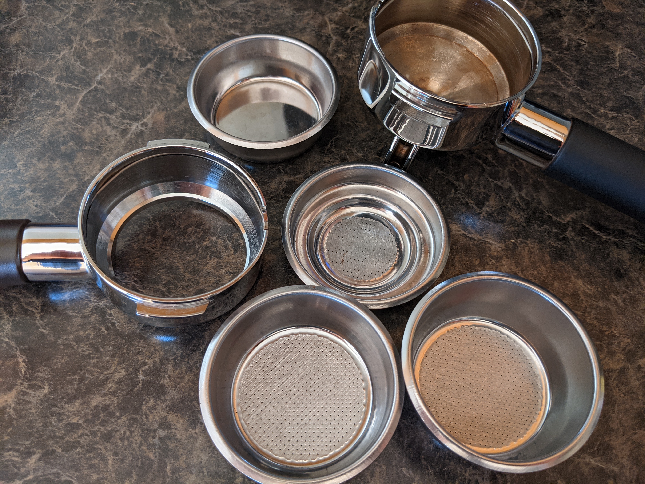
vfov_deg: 51.4
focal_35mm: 27
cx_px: 322
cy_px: 242
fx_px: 503
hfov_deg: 65.3
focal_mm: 4.44
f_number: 1.8
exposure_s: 1/59.9
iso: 63
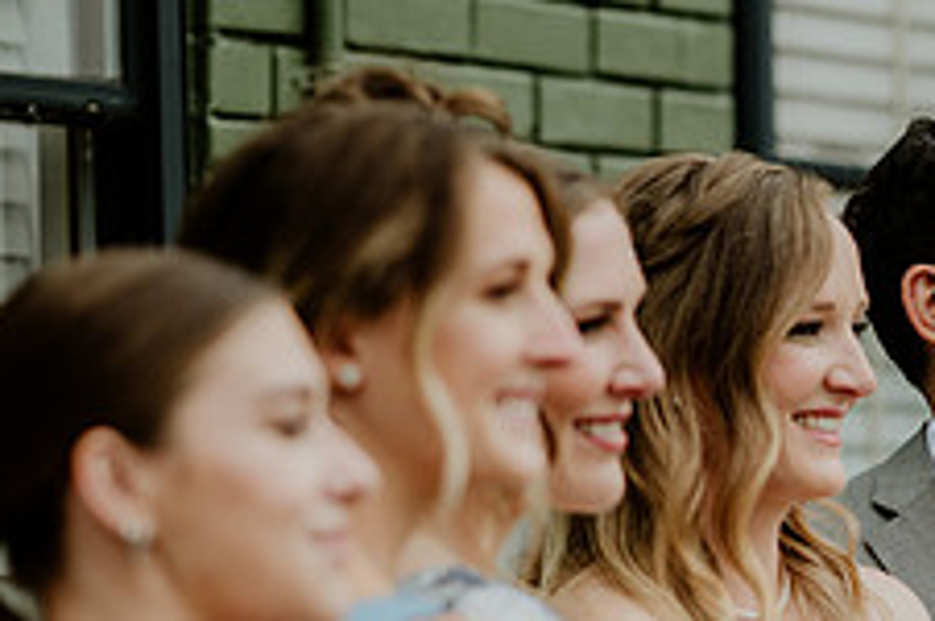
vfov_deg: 5.1
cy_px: 633
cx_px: 1084
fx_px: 7002
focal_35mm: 270
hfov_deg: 7.6
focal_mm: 105
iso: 125
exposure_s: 1/1600
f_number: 2
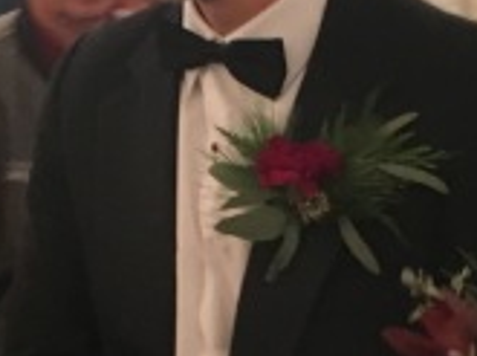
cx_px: 214
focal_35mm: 141
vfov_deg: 10.5
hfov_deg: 14.0
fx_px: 1939
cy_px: 278
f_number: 2.2
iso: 200
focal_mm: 4.15
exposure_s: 1/15
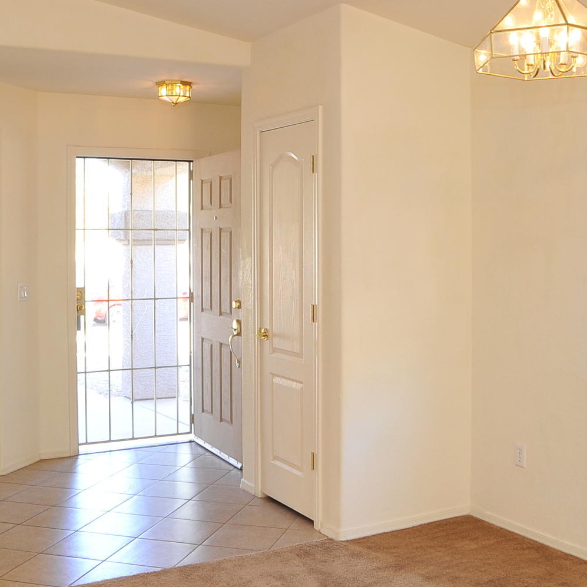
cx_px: 289
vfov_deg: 36.7
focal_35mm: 46
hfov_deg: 36.8
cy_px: 238
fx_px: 883
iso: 1000
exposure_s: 1/30
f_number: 6.3
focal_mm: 18
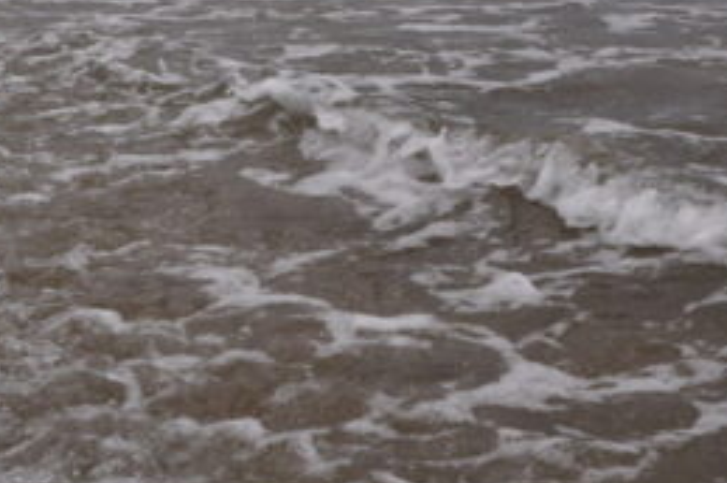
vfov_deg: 16.4
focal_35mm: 80
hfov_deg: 25.1
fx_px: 1614
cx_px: 185
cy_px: -67
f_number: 10
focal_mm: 18
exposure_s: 1/250
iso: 200
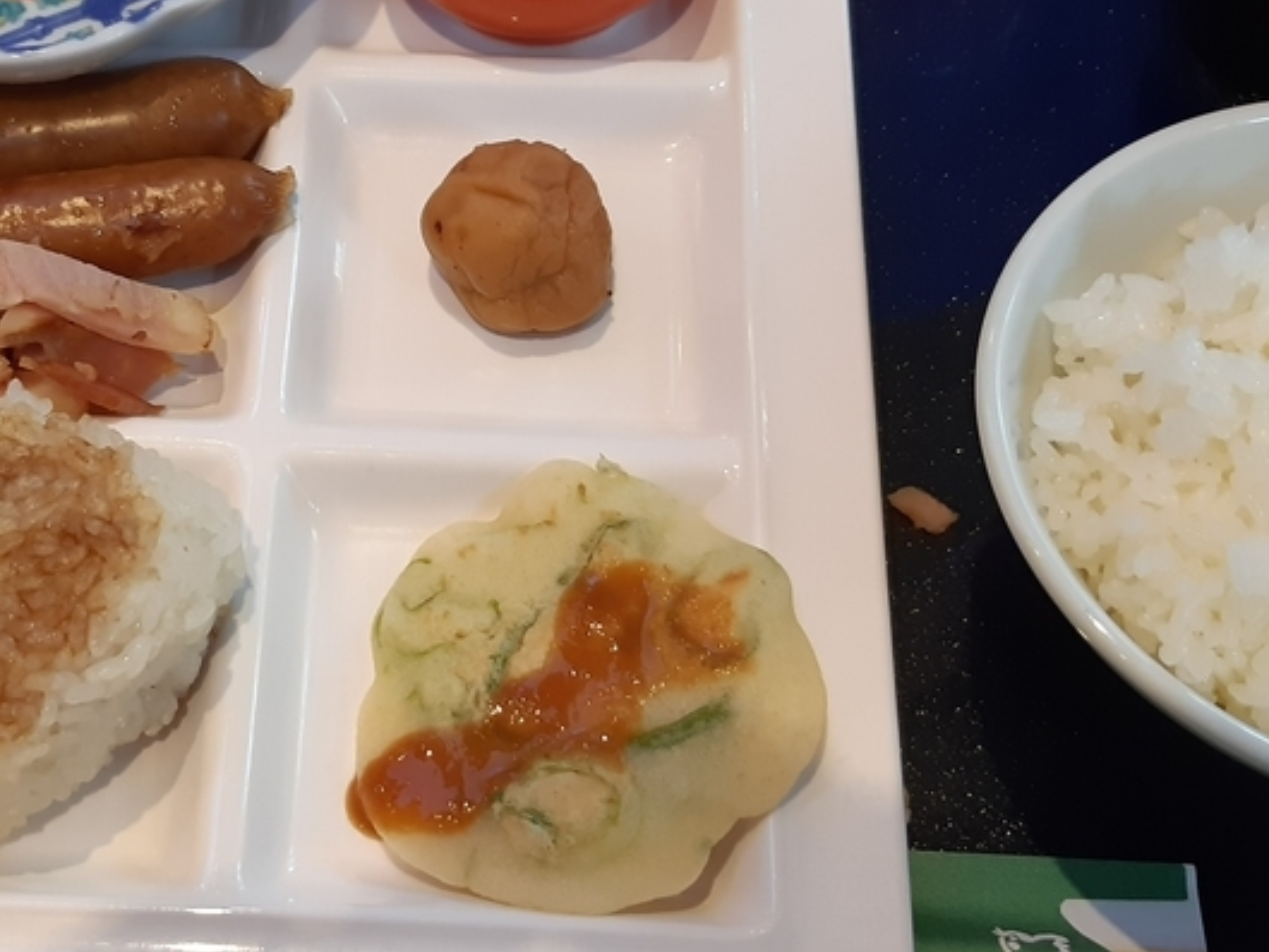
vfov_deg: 24.8
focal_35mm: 59
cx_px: 403
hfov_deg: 32.4
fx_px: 2163
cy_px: 487
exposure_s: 1/50
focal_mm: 3.93
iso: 100
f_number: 1.7
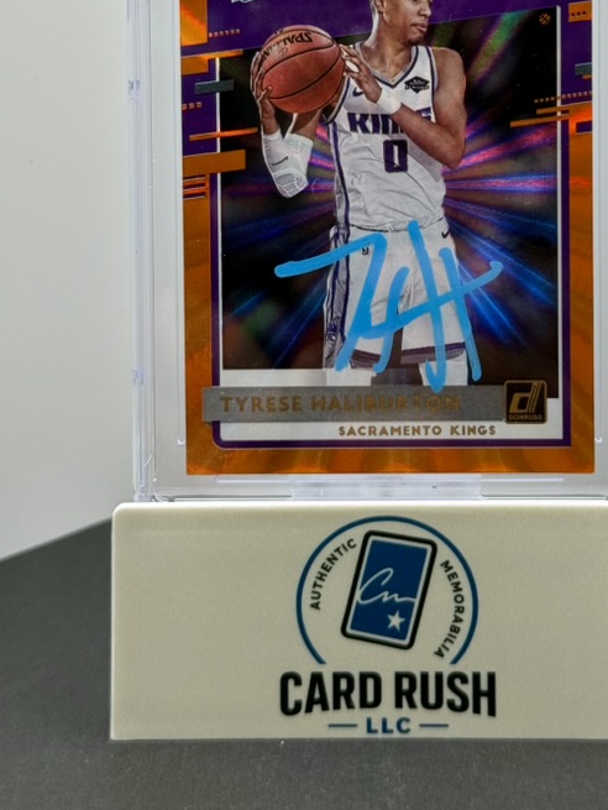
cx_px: 387
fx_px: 1755
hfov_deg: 19.6
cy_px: 179
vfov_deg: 25.6
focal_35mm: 75
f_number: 1.78
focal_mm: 6.76
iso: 50
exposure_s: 1/216
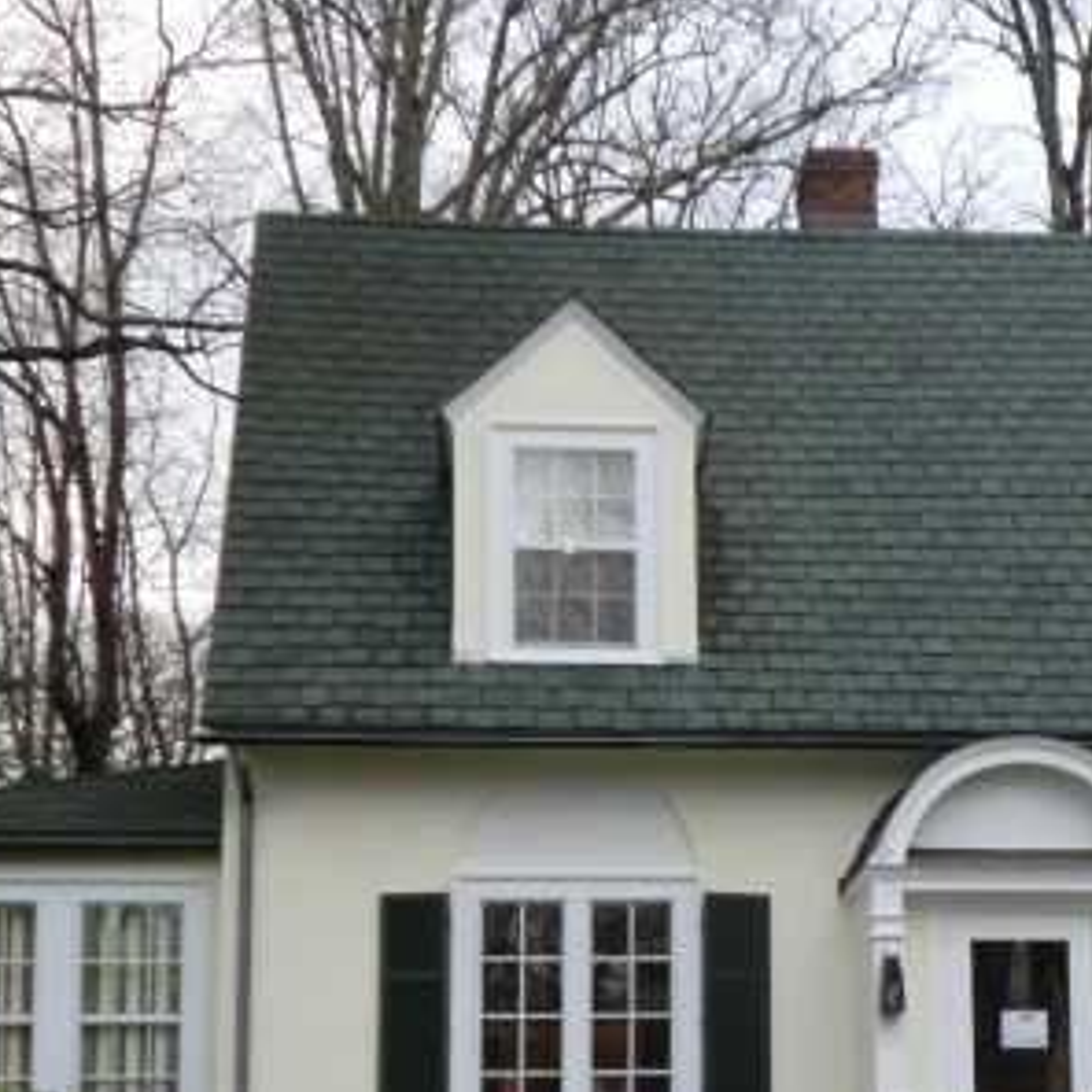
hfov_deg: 19.8
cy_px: 849
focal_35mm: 86
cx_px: 952
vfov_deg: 20.0
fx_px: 3069
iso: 200
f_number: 4.3
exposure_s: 1/60
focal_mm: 8.2
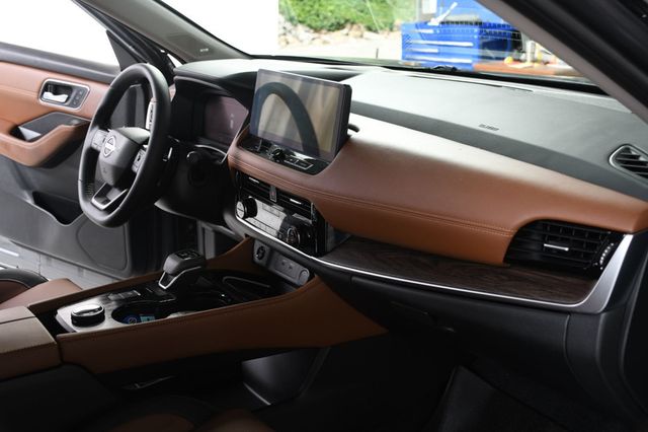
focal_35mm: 40
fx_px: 720
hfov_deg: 48.5
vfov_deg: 33.4
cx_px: 324
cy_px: 216
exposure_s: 1/160
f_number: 4
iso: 100
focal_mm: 27
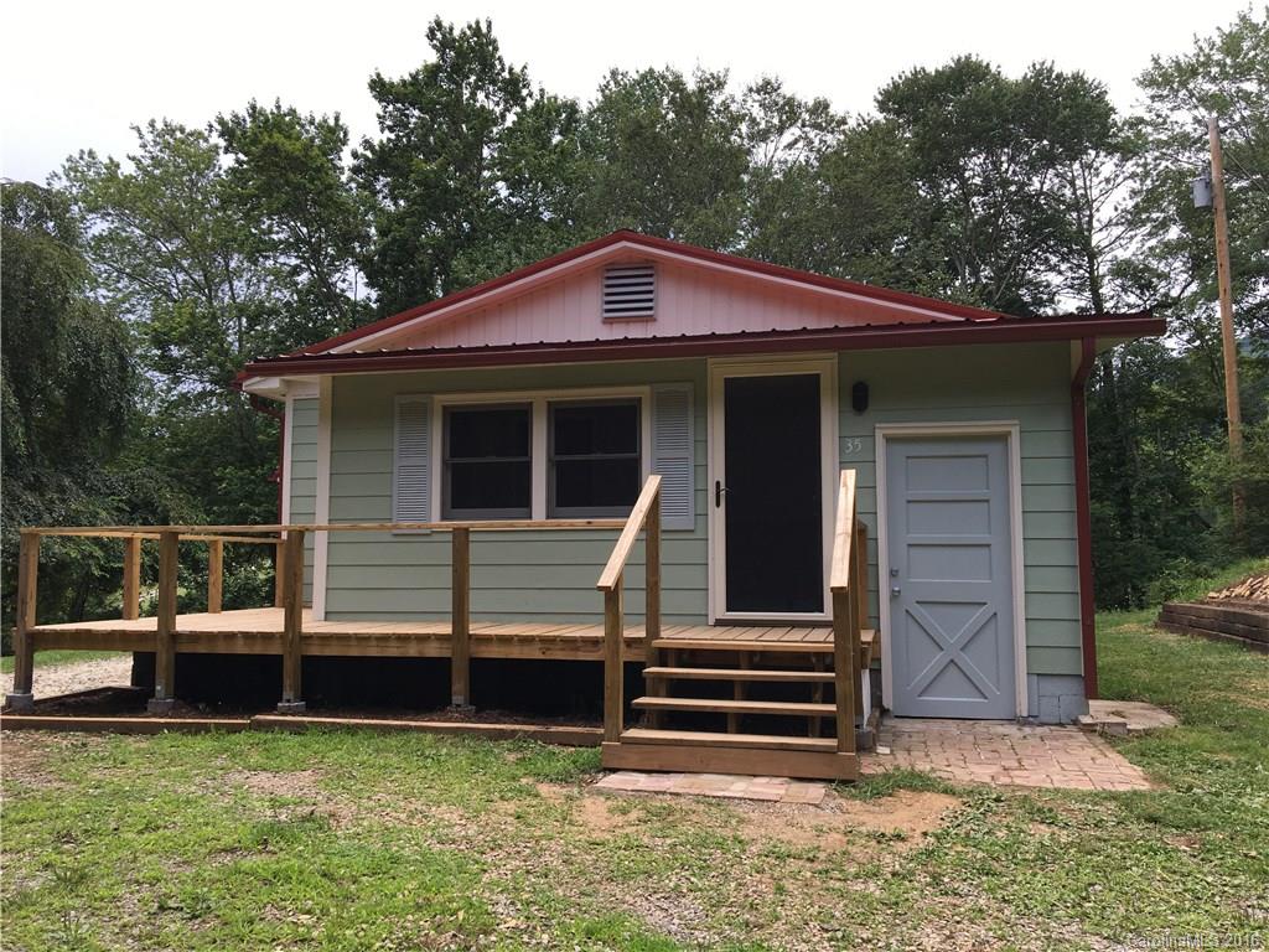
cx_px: 634
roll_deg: -0.3
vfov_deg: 48.2
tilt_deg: +4.4
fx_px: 1063
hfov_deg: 61.7
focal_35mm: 29
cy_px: 476
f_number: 2.2
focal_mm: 4.15
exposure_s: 1/337
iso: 25
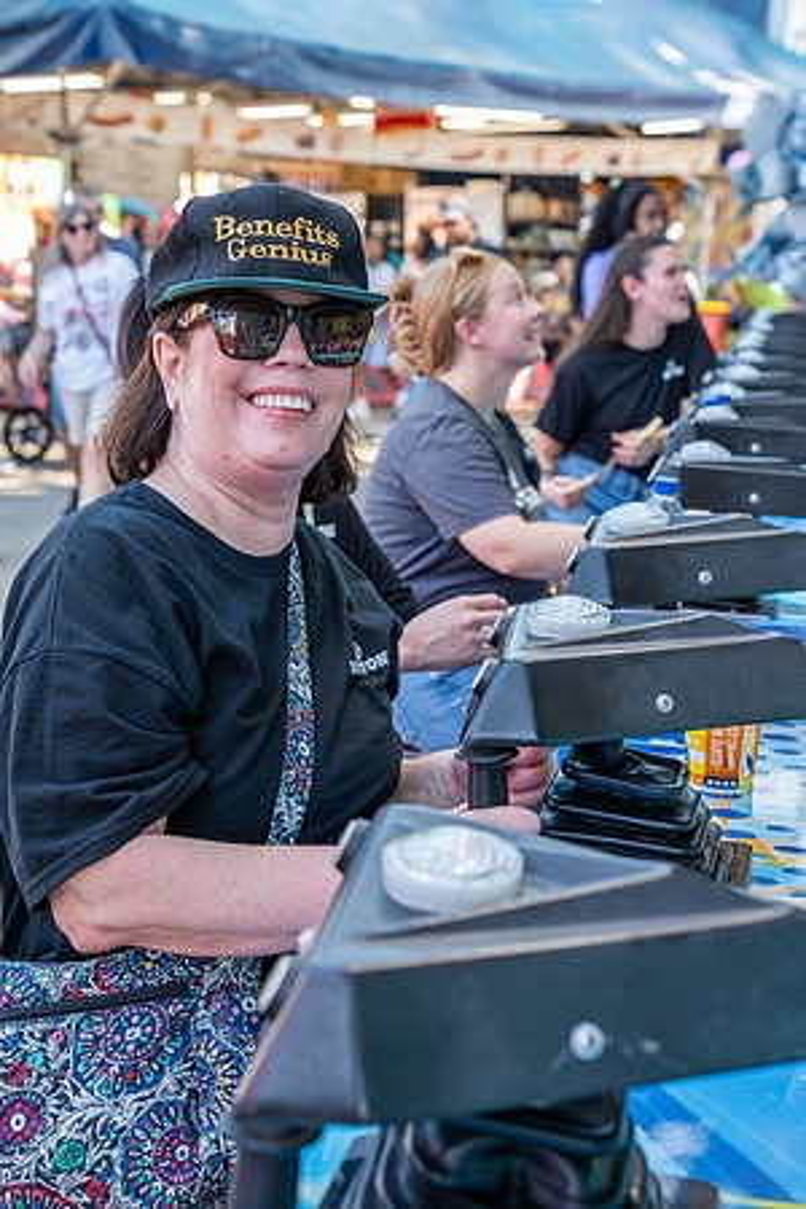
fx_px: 1981
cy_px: 604
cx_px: 403
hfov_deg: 23.0
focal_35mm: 59
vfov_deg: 33.9
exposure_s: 1/200
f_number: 5.6
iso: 1000
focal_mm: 59
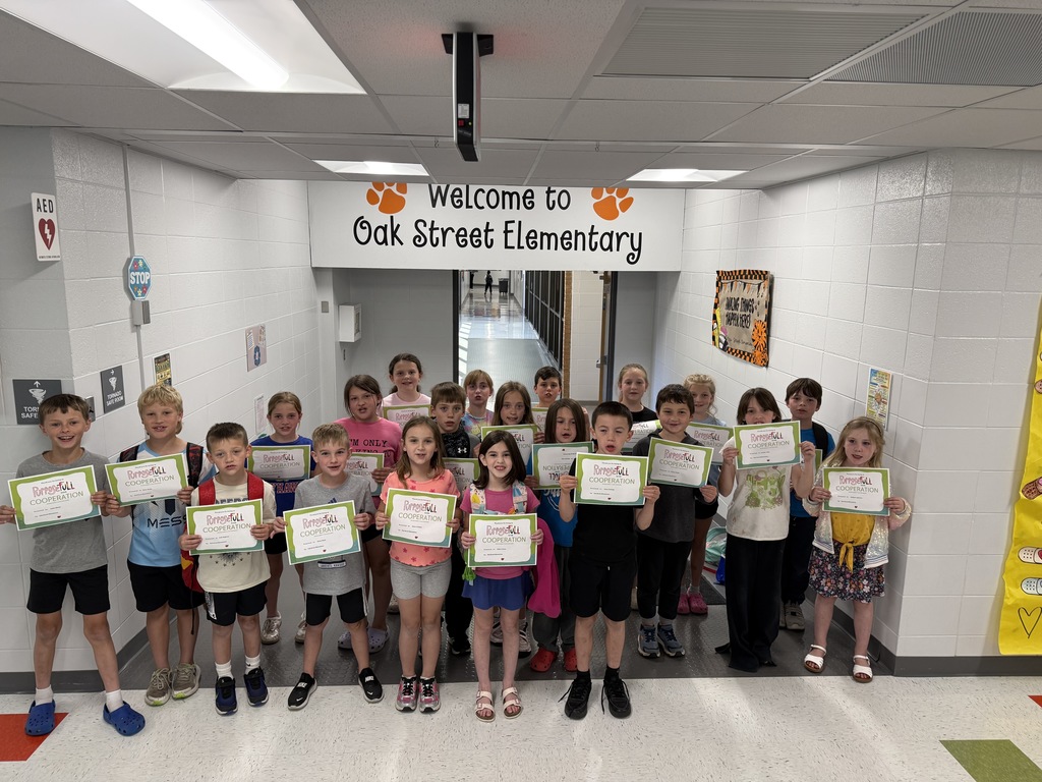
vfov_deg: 56.8
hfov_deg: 71.6
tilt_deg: -9.9
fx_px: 722
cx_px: 521
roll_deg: -1.1
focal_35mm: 24
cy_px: 391
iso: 160
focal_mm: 6.76
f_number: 1.78
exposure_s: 1/120
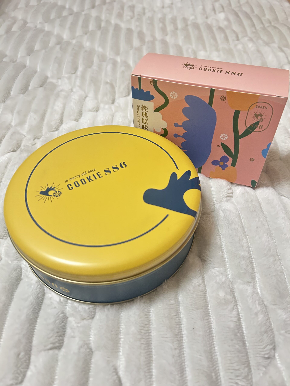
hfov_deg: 53.1
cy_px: 193
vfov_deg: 67.3
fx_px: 290
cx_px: 145
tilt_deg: -48.9
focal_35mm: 26
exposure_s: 1/52
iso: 250
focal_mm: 5.7
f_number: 1.5
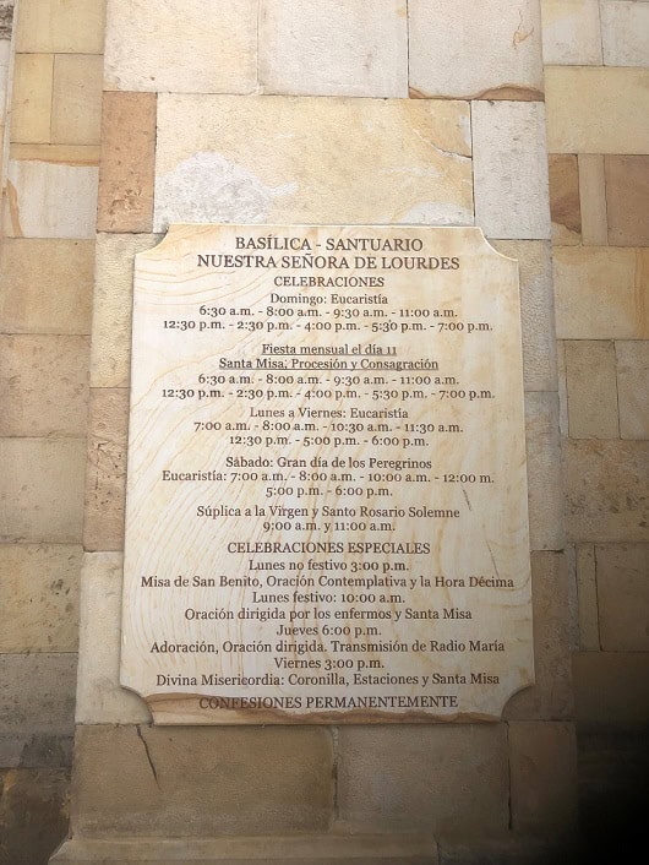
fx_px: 700
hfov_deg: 49.8
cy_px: 432
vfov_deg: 63.4
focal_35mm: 28
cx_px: 324
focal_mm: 4
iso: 20
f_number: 1.8
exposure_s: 1/410
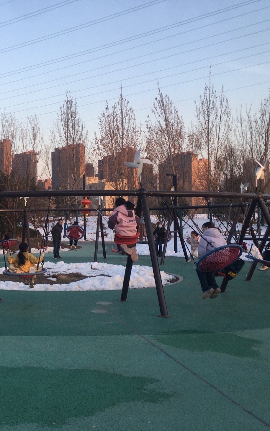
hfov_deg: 29.4
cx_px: 31
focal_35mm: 42
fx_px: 494
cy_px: 217
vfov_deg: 47.2
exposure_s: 1/214
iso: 25
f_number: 2.2
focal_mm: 4.15
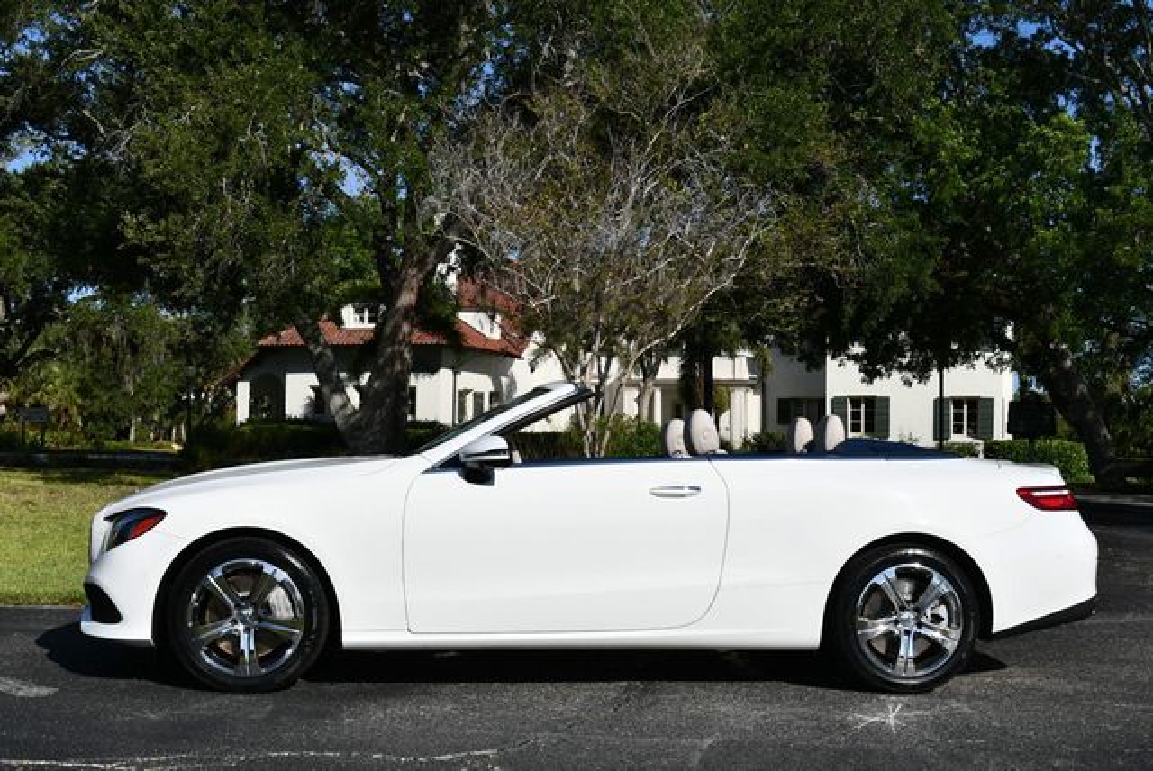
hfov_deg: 44.5
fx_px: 1410
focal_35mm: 44
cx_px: 576
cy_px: 386
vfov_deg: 30.6
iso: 100
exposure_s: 1/400
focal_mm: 22
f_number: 10
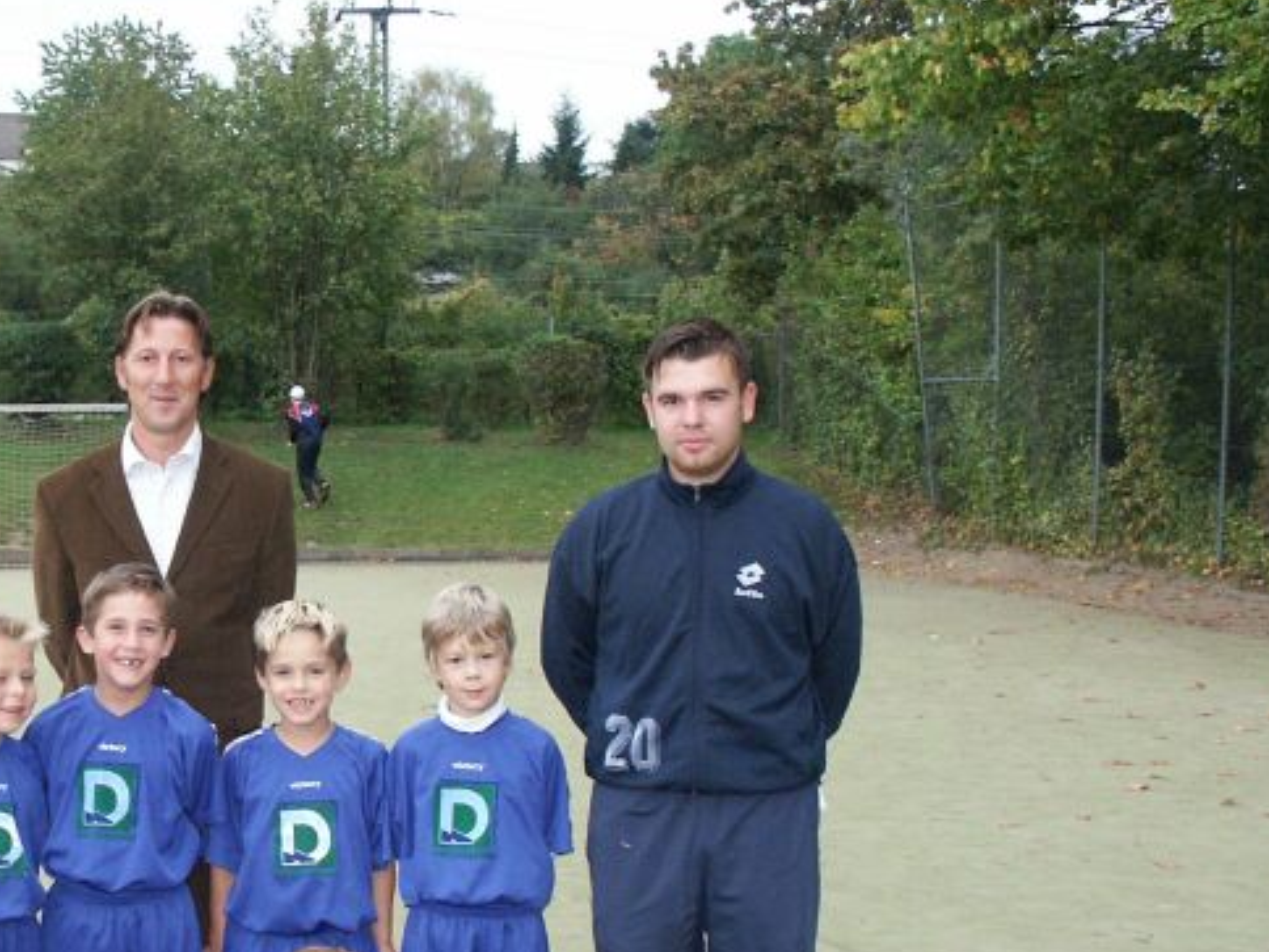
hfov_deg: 28.2
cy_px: 723
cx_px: 215
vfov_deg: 21.7
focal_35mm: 67
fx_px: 2456
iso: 200
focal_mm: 9.38
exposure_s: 1/180
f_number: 2.8
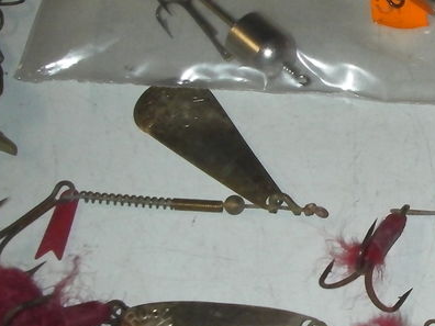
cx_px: 470
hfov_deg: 19.6
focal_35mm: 96
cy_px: 122
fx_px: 1206
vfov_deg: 15.4
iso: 200
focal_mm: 6.3
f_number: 5.6
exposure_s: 1/30
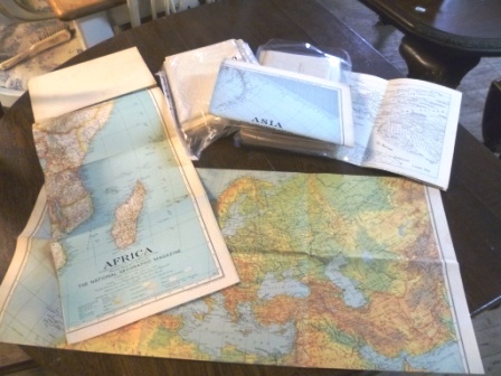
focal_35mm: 28
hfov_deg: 63.4
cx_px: 250
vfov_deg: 49.7
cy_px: 188
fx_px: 405
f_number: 2.8
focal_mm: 5
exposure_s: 1/25
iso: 400
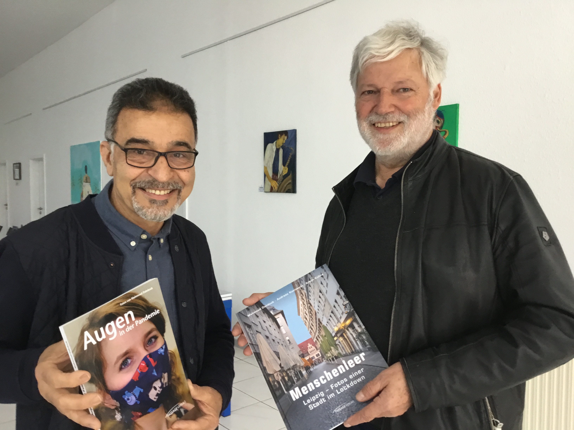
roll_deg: +1.4
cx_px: 287
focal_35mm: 31
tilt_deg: -4.4
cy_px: 215
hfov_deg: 58.4
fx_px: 514
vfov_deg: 45.4
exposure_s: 1/33
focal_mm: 3.3
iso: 100
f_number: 2.4
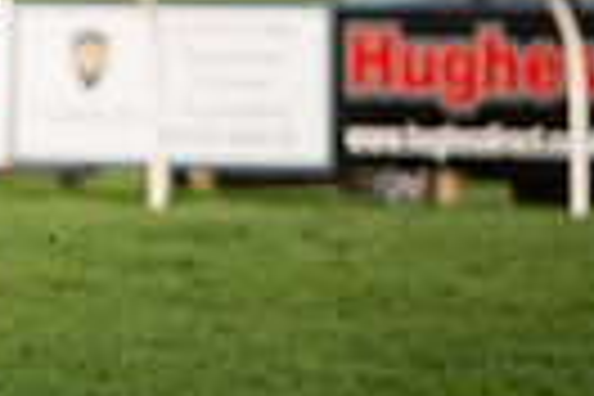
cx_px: -698
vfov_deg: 1.7
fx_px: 13001
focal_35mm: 788
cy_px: -166
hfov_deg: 2.6
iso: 2000
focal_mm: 180
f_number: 4
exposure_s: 1/1600
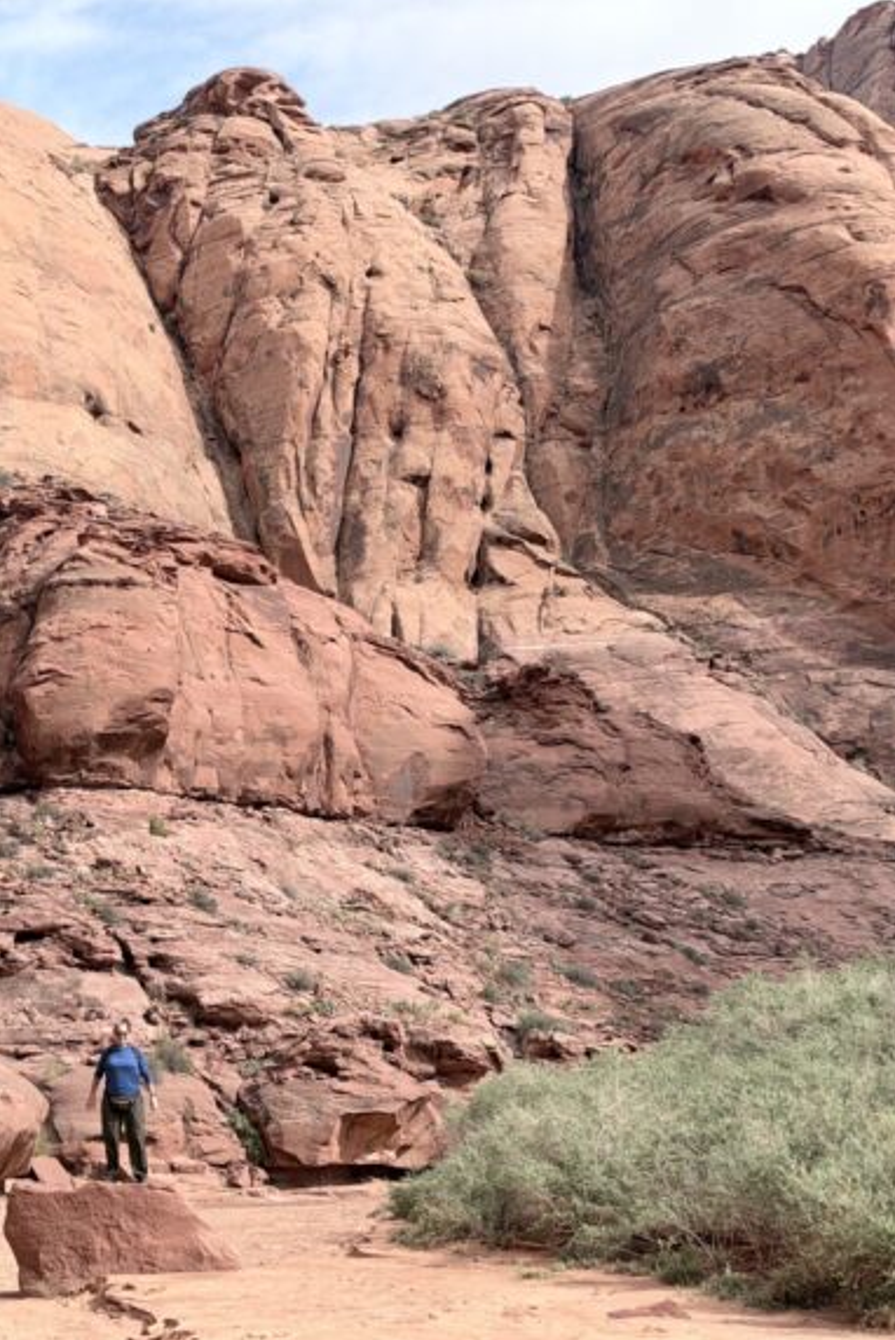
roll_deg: +0.7
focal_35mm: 67
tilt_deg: +11.9
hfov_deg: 20.0
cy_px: 672
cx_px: 110
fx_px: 2495
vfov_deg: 30.1
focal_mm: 6.93
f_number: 1.8
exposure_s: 1/1618
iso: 80
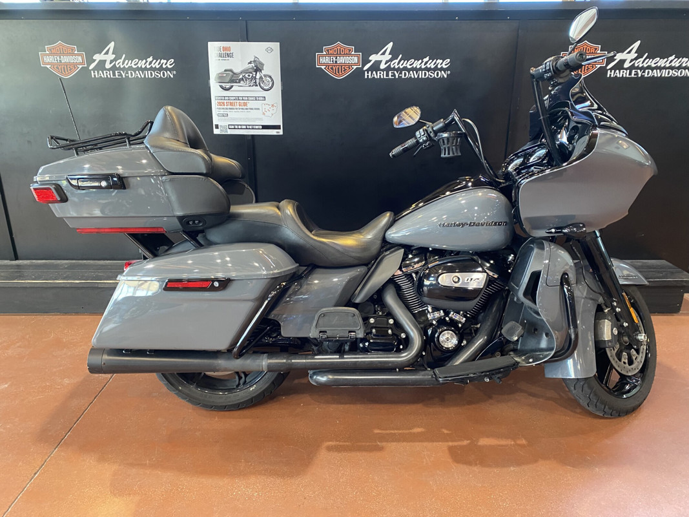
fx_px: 517
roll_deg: +0.3
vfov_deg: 53.1
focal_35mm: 26
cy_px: 258
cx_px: 344
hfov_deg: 67.3
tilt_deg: -18.7
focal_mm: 4.25
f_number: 1.8
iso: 320
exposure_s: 1/60
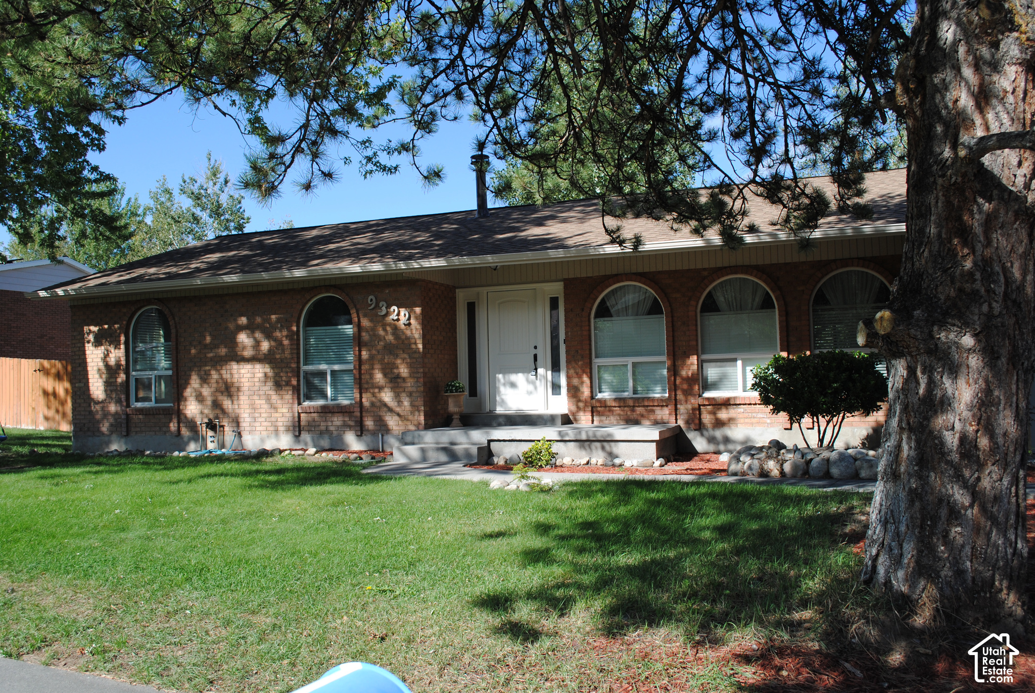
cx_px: 518
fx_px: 950
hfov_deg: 57.2
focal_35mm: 33
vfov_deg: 40.1
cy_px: 346
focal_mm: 22
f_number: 8
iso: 100
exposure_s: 1/250
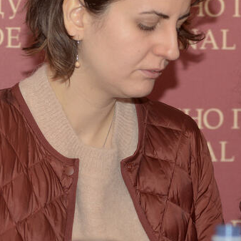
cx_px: 227
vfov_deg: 6.3
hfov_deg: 6.3
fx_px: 2190
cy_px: 128
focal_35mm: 278
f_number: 4
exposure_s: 1/100
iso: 320
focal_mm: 92
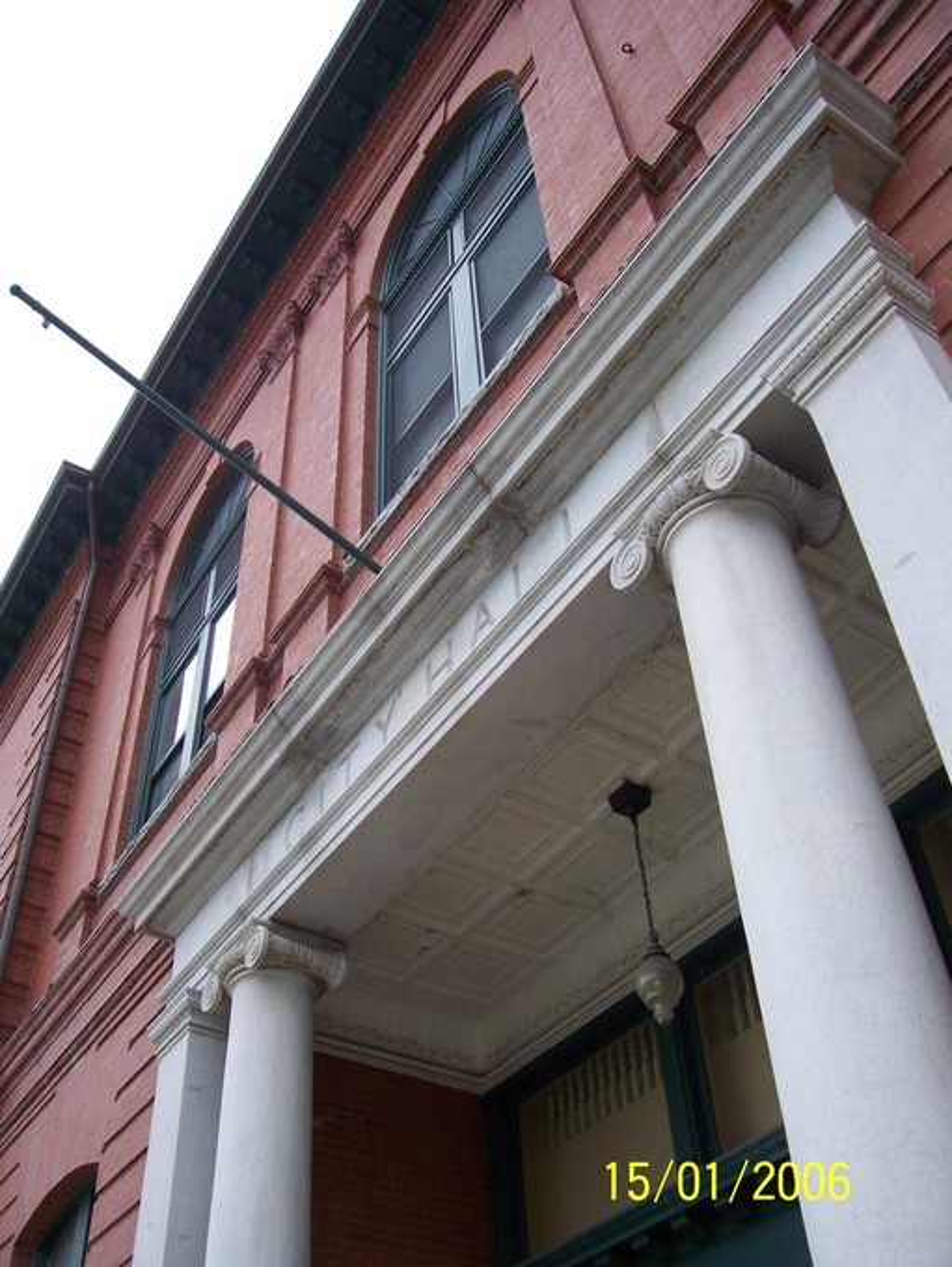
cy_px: 634
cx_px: 476
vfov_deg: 53.9
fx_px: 1245
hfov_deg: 41.8
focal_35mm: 34
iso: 80
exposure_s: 1/400
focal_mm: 5.6
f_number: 2.7
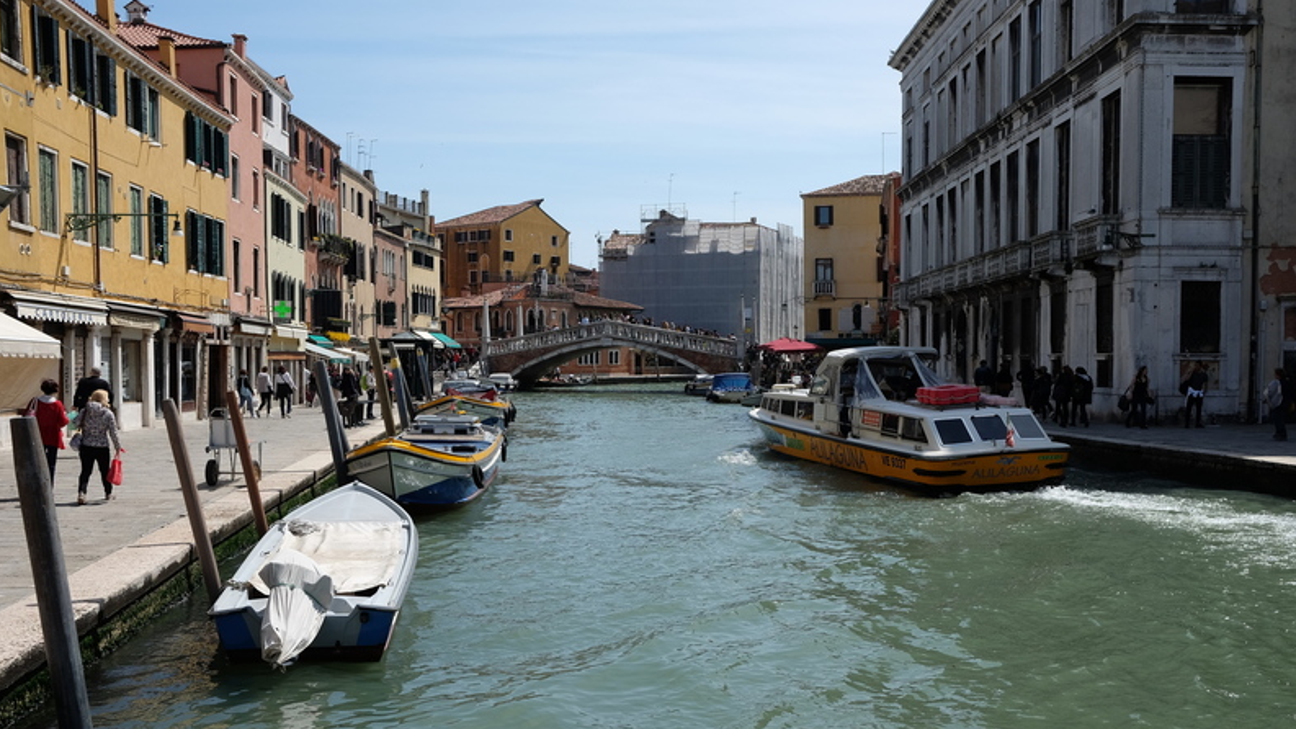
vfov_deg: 31.9
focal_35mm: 37
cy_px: 421
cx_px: 644
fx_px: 1271
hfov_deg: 54.0
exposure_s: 1/500
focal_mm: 23
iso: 200
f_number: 8
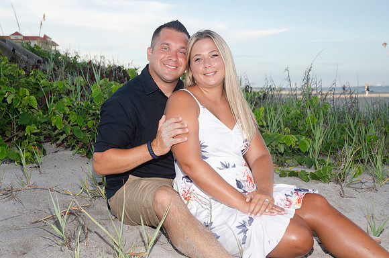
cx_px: 194
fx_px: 566
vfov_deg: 25.6
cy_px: 129
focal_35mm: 52
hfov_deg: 37.9
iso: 100
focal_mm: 35
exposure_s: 1/250
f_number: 5.6
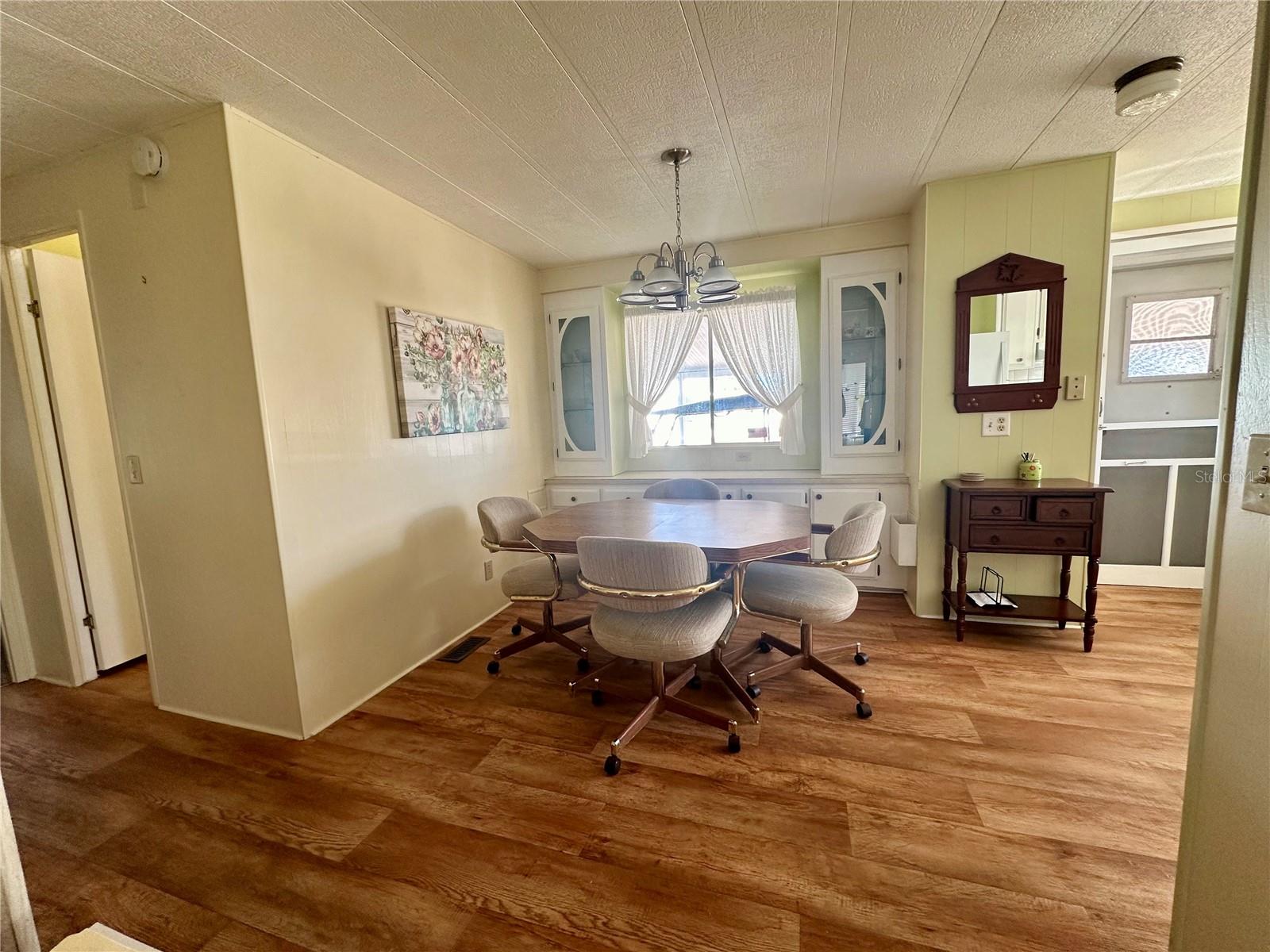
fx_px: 514
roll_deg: +2.7
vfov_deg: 85.7
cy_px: 476
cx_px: 635
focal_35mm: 14
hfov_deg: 102.1
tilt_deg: -6.3
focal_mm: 2.22
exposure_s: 1/99
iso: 125
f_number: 2.2
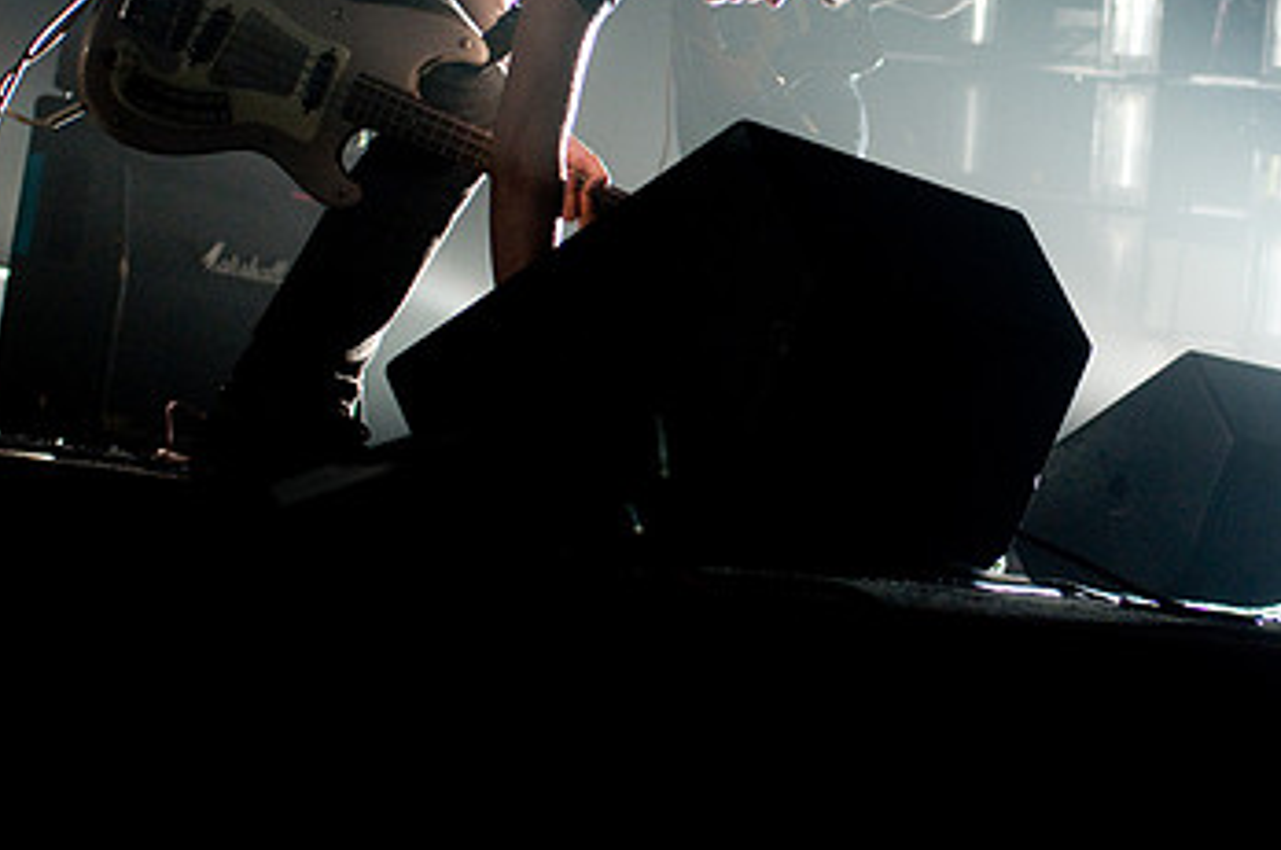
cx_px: 920
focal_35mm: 100
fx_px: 3553
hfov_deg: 20.3
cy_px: 215
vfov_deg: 13.6
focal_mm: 40
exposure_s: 1/160
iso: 1000
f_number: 2.8
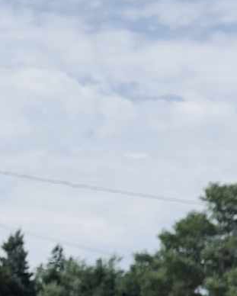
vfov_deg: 10.4
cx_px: 539
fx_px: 1585
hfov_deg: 8.0
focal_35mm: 181
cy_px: 382
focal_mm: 2.7
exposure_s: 1/1018
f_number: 1.9
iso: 25
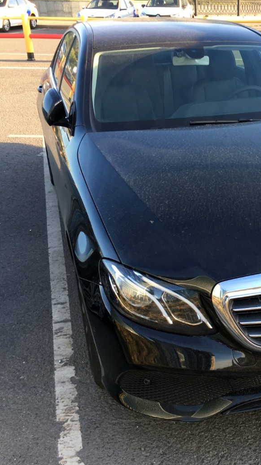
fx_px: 529
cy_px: 235
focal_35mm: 43
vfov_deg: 47.4
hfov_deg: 26.3
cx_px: 257
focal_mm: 4.15
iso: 25
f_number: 2.2
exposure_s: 1/100
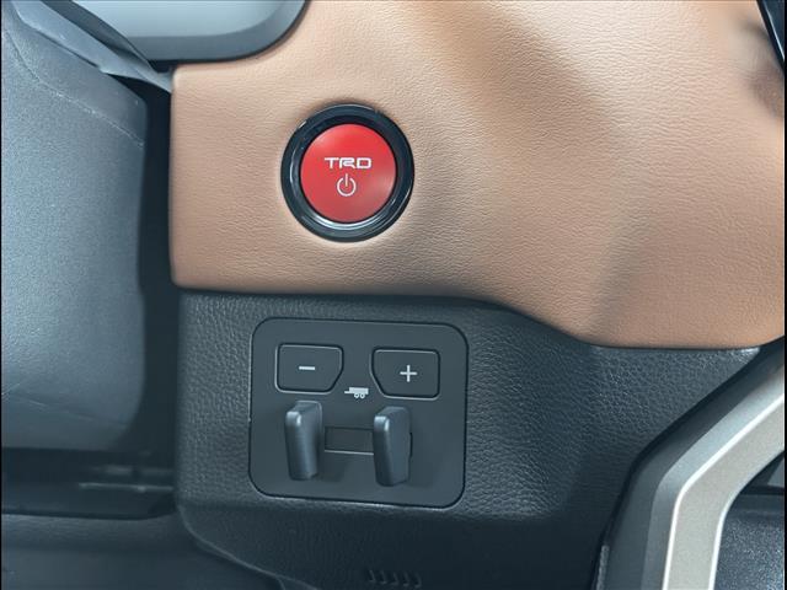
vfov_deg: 29.7
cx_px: 394
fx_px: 1114
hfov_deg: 38.9
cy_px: 295
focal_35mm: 49
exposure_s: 1/67.1
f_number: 1.68
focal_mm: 6.9
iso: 131
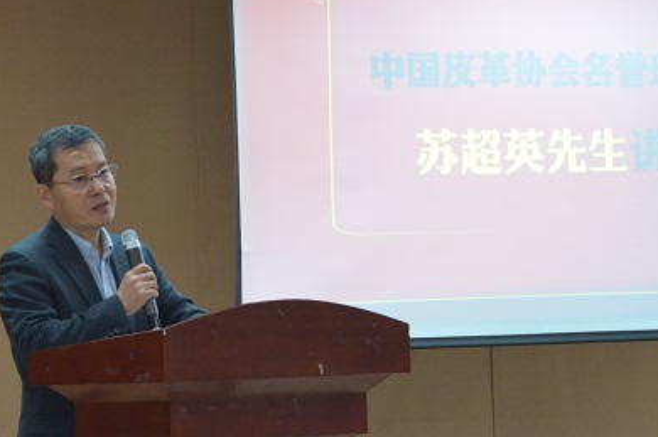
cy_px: 321
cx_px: 293
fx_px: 3268
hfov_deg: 11.5
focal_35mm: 179
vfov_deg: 7.6
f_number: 5.3
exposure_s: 1/30
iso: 2800
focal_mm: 66
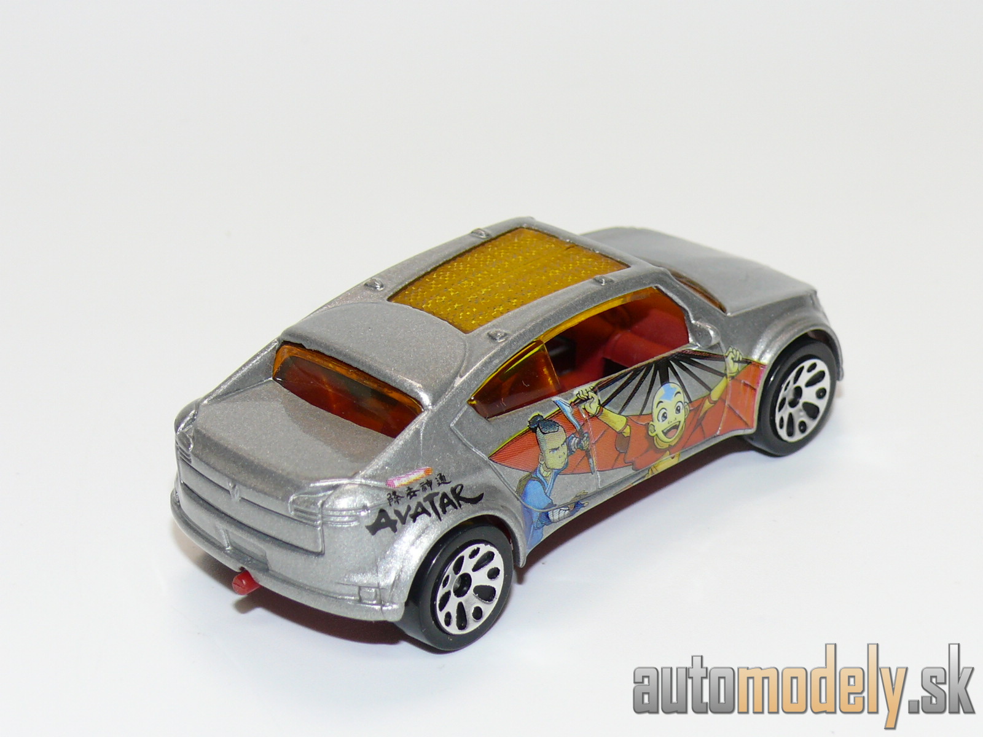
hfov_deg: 19.3
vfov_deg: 14.5
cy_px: 368
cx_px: 492
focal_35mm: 102
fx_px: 2897
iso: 100
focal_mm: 13.3
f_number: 4
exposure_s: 1/30
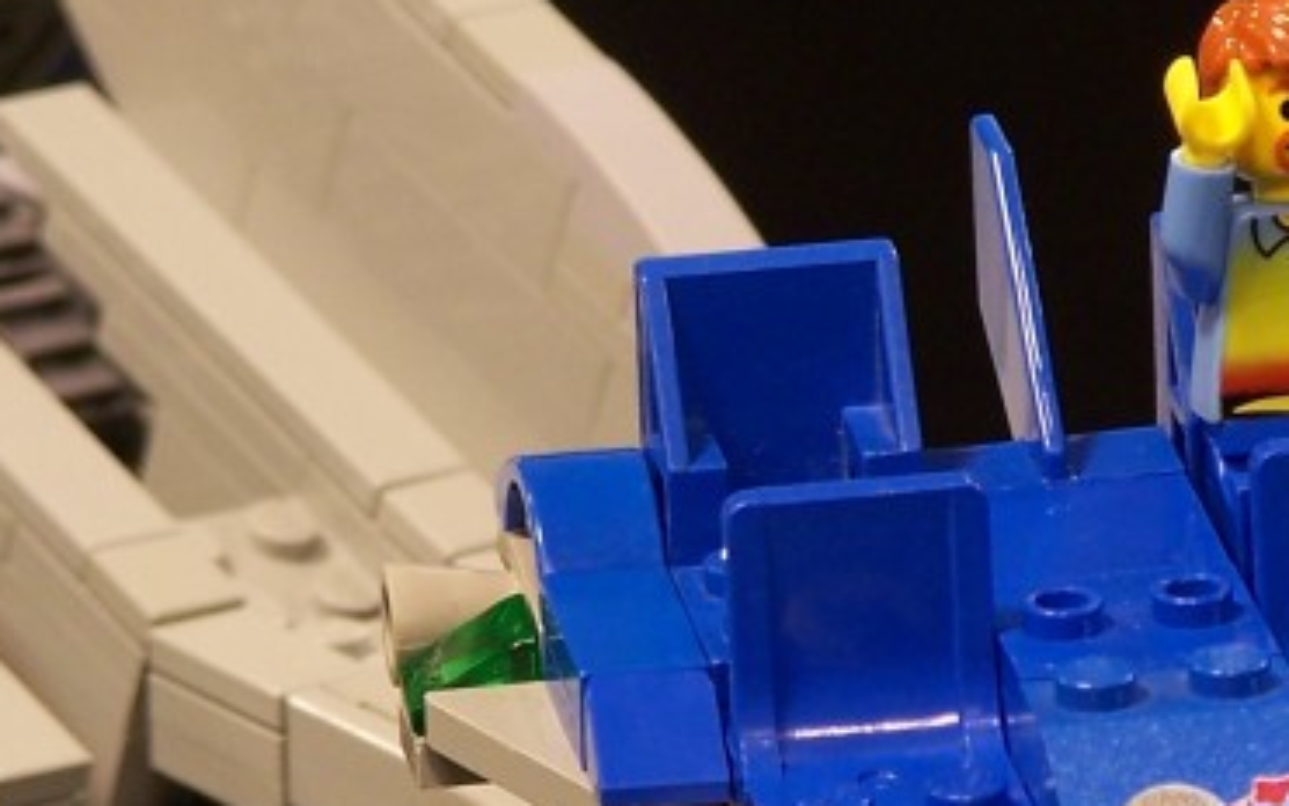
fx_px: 17392
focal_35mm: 495
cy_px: 601
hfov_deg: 4.2
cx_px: 931
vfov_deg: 2.7
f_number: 3.2
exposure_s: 1/2
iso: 80
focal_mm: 28
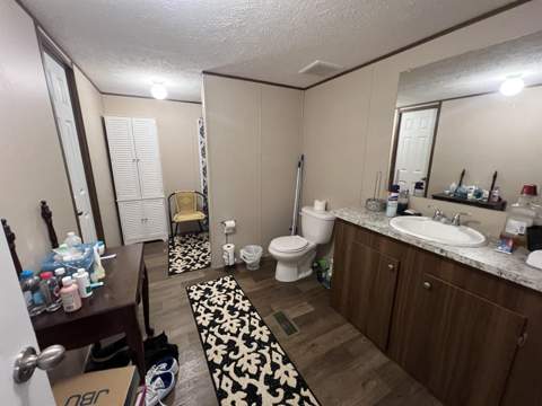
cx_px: 271
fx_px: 204
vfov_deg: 89.9
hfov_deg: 106.2
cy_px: 203
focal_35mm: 13
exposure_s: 1/60
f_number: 1.8
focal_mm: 1.57
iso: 500
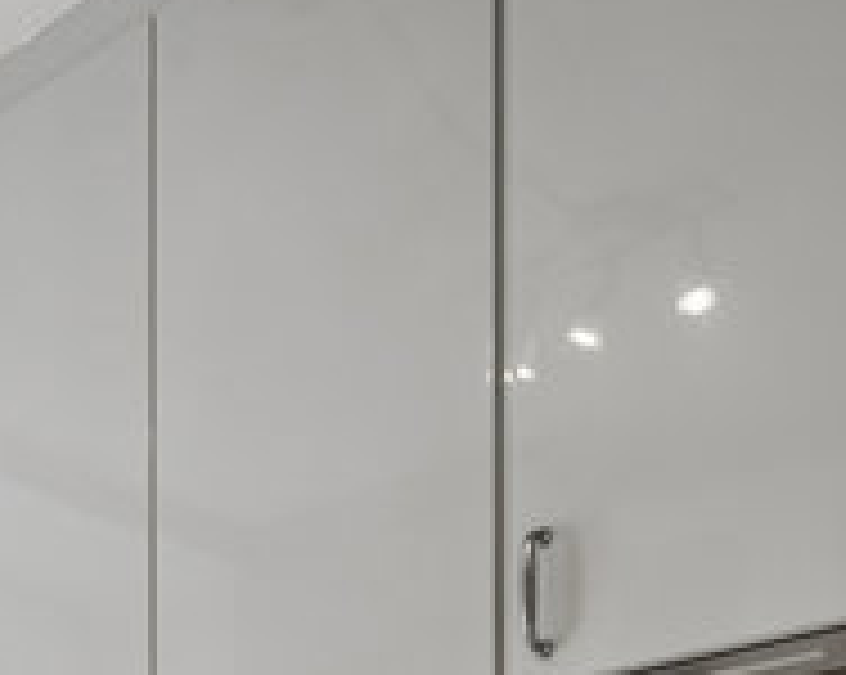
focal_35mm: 64
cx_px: 54
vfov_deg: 19.0
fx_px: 1601
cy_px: 1168
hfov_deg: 28.3
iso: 160
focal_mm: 16
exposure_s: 1/13
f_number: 9
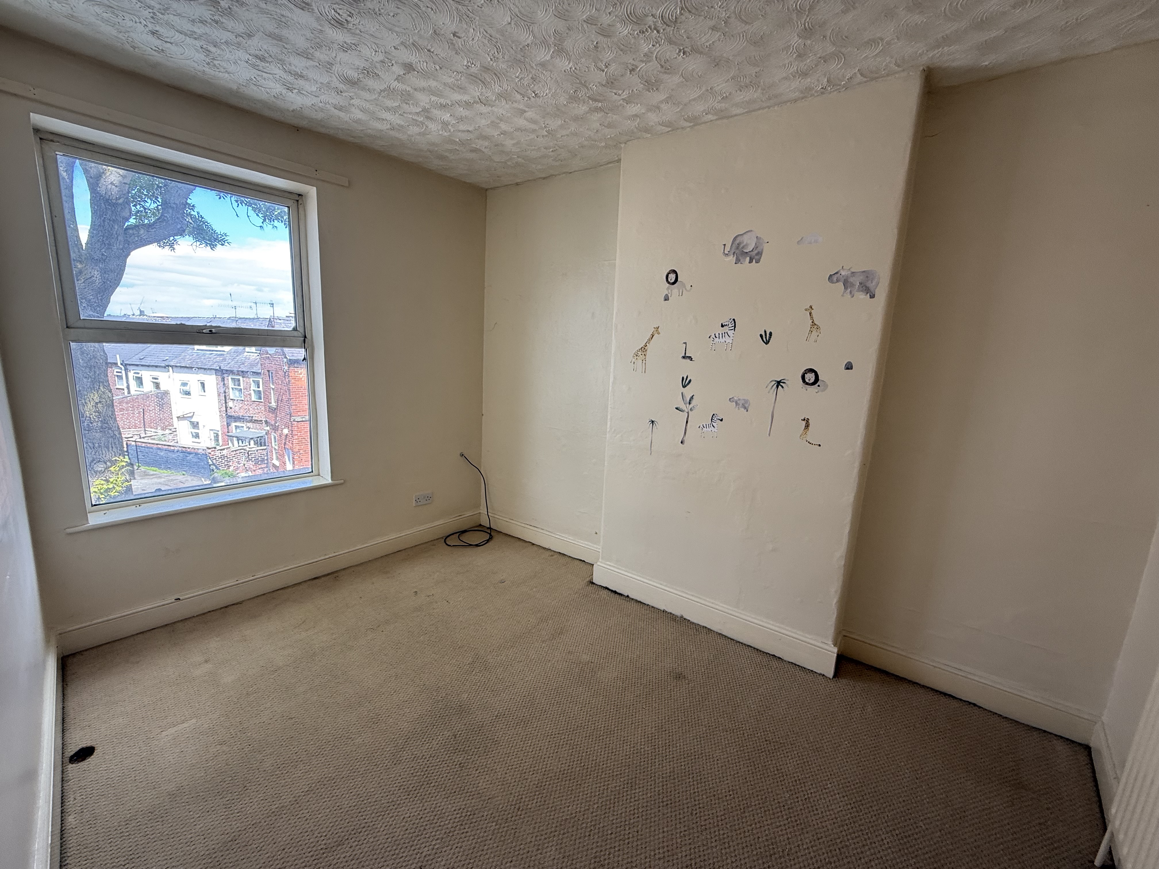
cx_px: 580
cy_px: 434
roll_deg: -2.6
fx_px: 469
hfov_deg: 102.1
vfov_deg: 85.7
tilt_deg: -10.1
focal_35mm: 14
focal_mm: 2.22
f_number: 2.2
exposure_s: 1/99
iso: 64
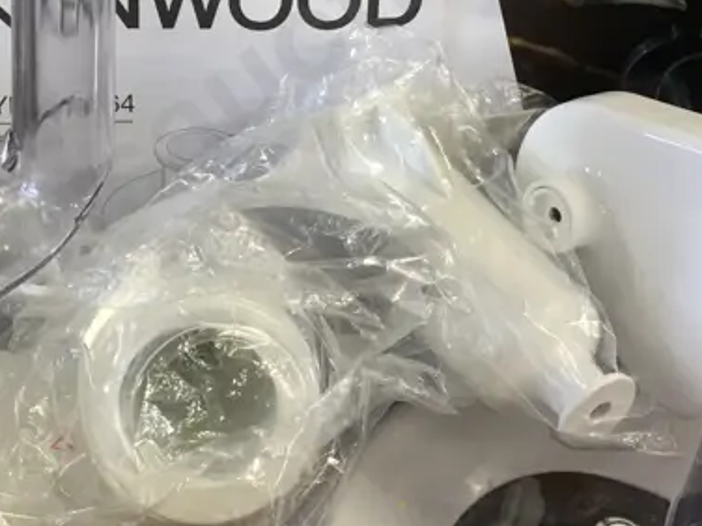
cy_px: 192
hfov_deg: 24.2
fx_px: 1602
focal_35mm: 79
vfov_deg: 18.6
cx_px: 110
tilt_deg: -45.7
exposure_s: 1/17
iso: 32
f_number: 2.2
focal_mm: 4.15
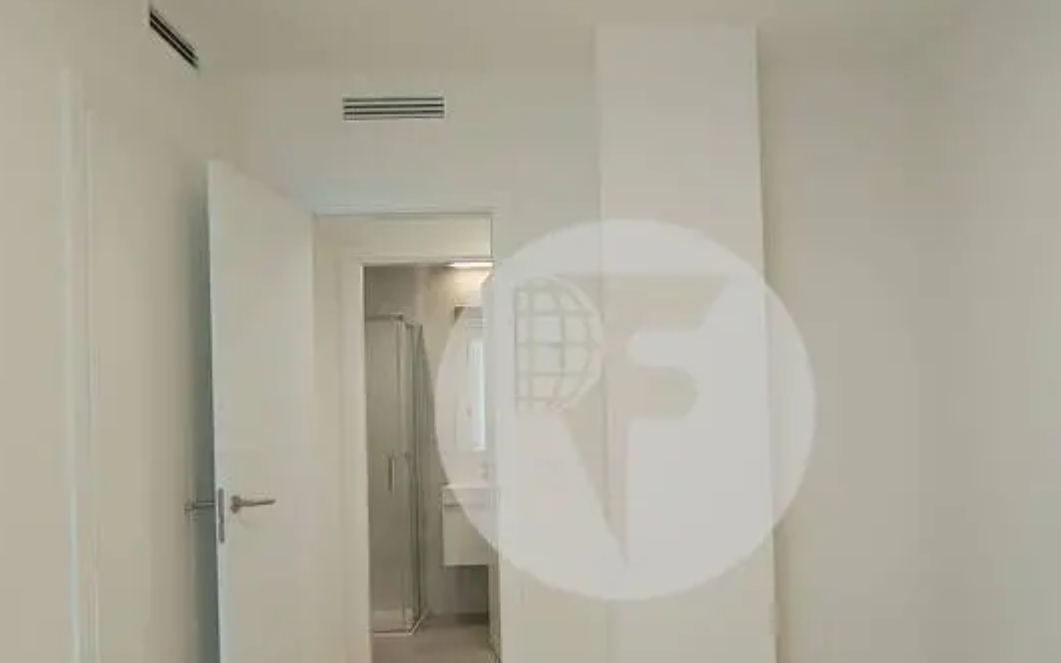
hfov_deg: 59.3
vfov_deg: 39.2
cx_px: 623
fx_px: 925
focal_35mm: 32
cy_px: 409
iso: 192
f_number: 2.2
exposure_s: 1/50
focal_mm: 1.65
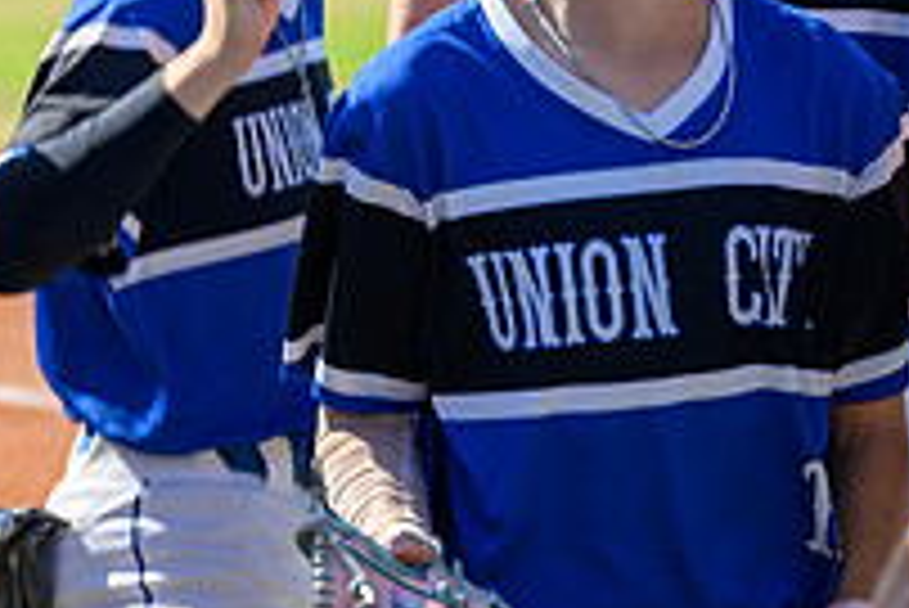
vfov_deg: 6.8
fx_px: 5079
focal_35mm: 201
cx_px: 45
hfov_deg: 10.2
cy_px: -61
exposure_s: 1/400
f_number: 4
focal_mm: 70
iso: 64
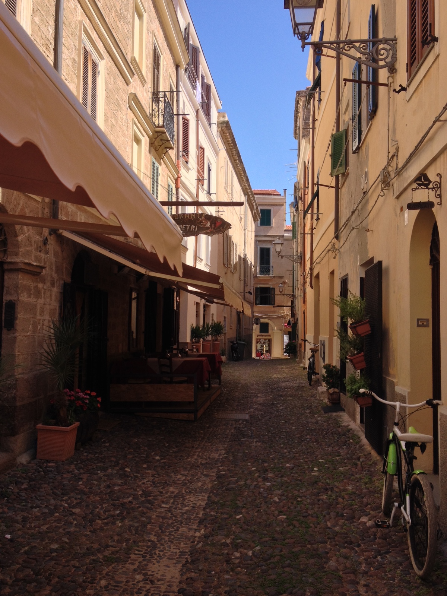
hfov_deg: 40.7
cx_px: 224
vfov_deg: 52.6
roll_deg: +0.4
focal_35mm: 35
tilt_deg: +1.1
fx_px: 603
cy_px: 298
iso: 50
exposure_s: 1/800
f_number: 2.4
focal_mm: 4.28
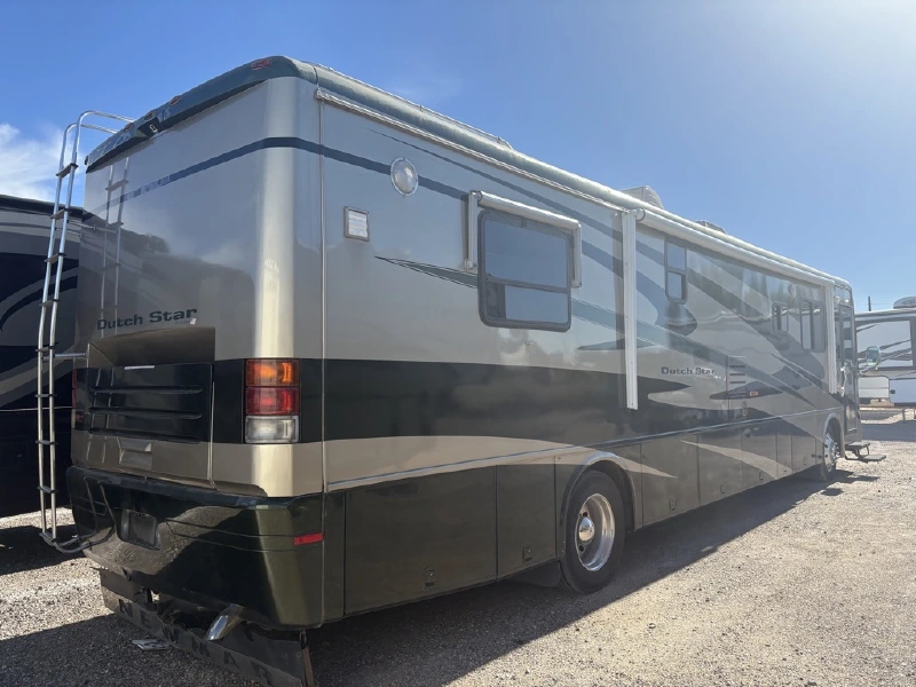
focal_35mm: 26
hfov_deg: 67.3
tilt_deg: +4.4
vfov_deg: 53.1
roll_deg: +1.9
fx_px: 688
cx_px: 458
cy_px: 344
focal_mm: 5.96
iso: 64
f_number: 1.6
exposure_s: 1/3448
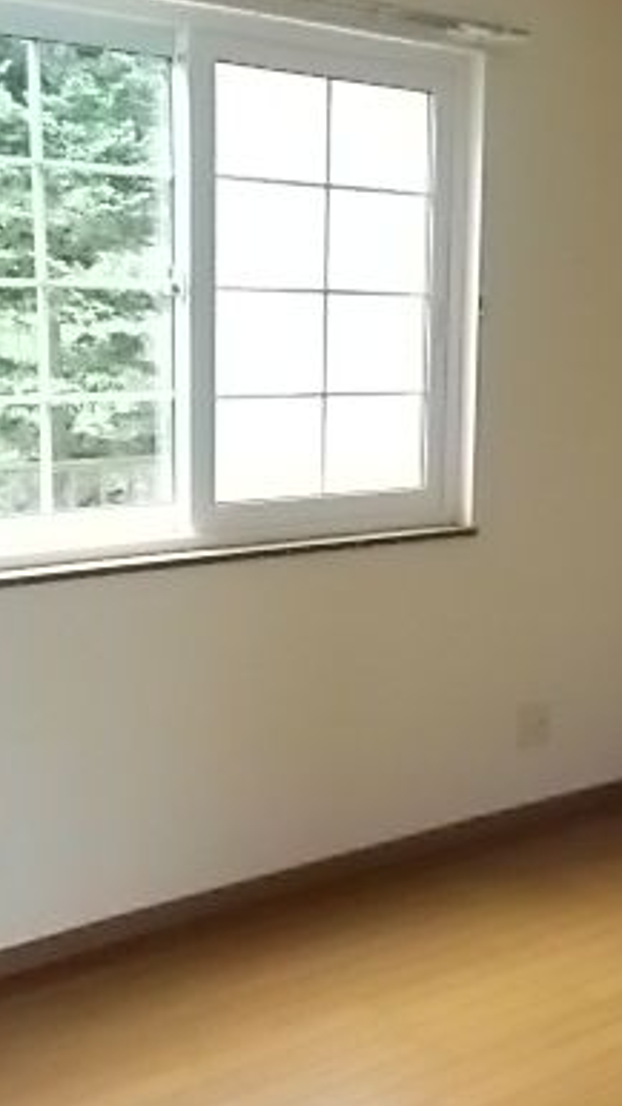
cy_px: 544
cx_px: 470
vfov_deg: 43.7
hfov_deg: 25.1
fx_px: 1379
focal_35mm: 47
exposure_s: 1/100
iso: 800
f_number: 3.2
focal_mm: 4.6
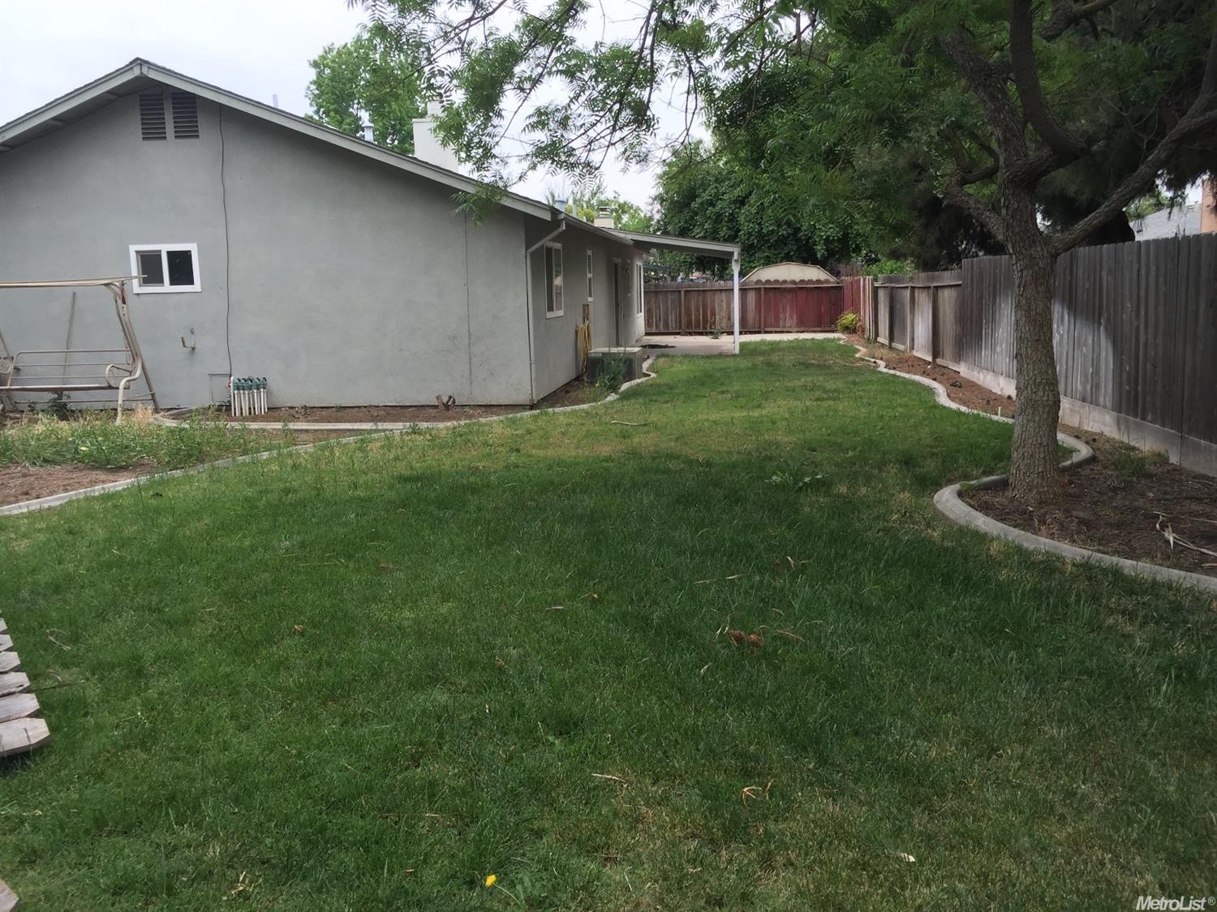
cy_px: 456
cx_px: 608
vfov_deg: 48.2
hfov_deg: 61.7
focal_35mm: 29
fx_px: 1019
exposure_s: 1/573
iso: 32
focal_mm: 4.15
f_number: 2.2
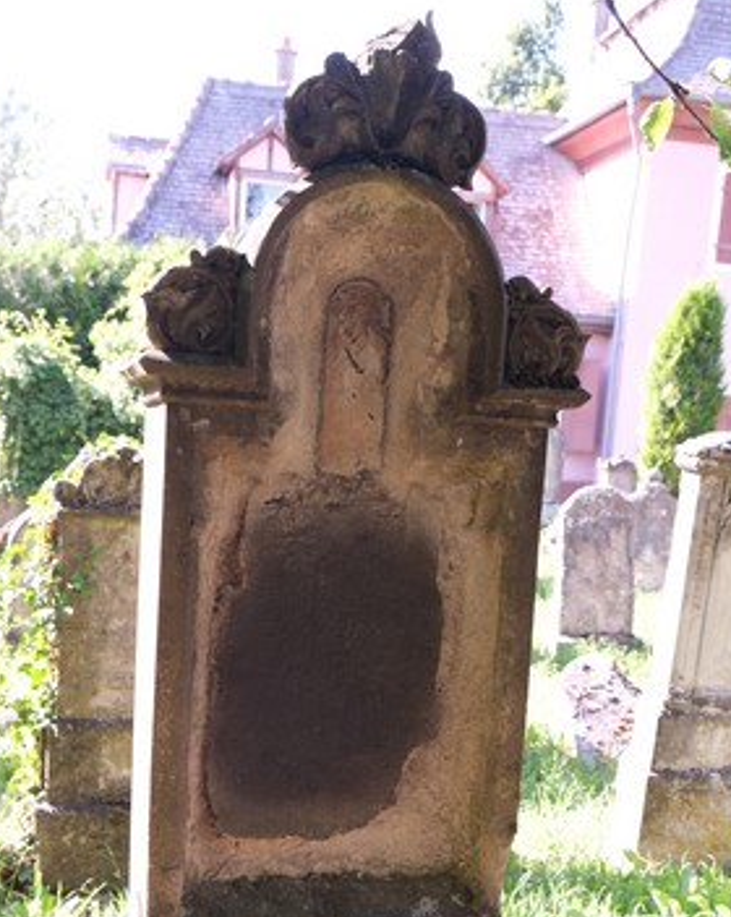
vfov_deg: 34.2
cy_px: 752
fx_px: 1436
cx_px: 363
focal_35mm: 53
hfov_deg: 28.6
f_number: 5
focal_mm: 22.3
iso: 500
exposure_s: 1/140
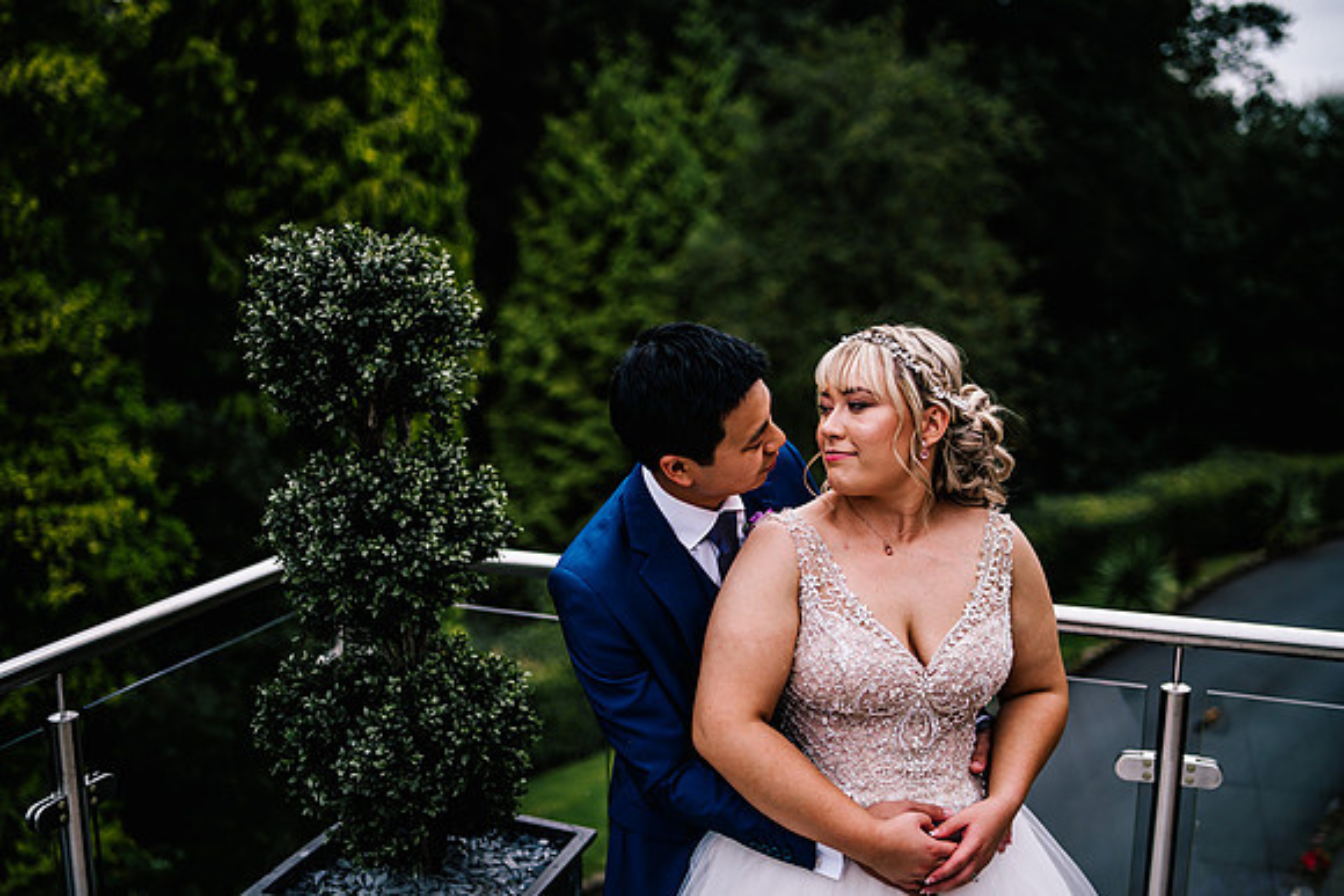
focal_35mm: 36
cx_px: 672
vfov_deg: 37.0
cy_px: 448
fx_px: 1341
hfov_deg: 53.2
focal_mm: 35
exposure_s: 1/250
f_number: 1.4
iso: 100
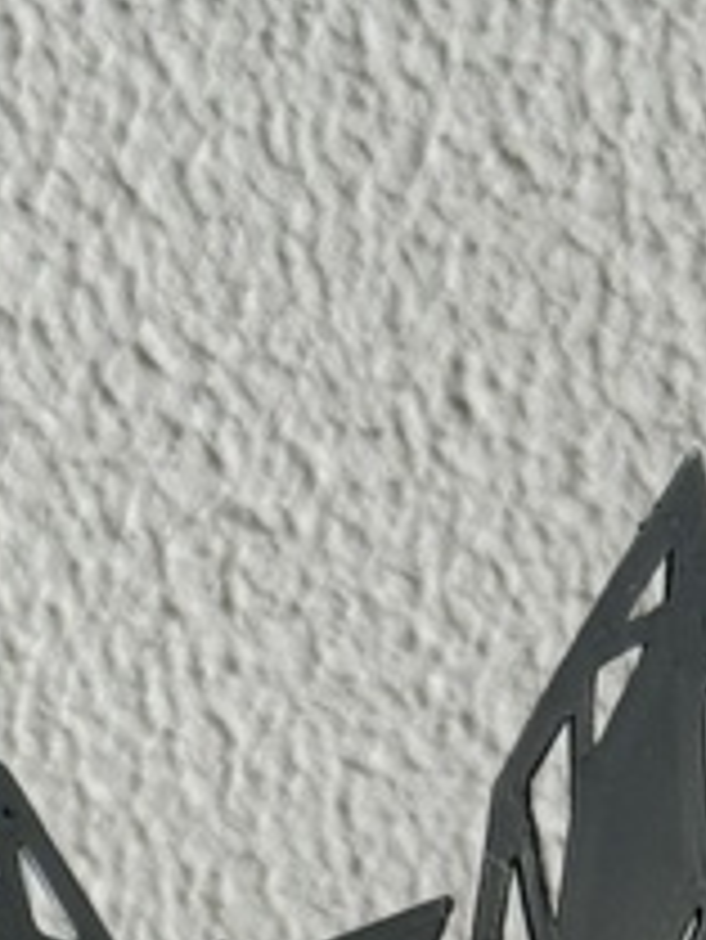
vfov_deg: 15.5
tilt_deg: -3.5
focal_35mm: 115
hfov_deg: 12.8
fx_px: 3124
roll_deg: +4.0
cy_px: 1498
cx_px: 108
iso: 200
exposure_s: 1/116
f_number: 1.78
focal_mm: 6.76
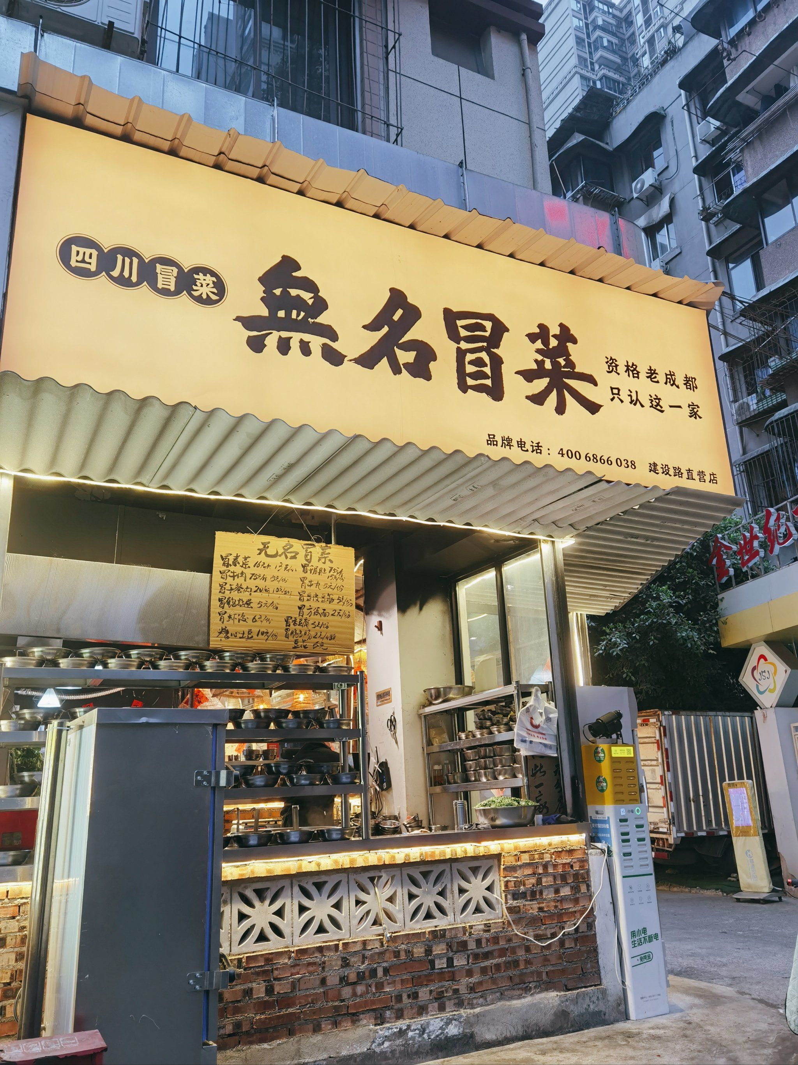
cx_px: 399
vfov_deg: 65.3
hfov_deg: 51.4
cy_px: 532
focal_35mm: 27
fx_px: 830
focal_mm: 6.71
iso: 64
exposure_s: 1/100
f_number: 1.9
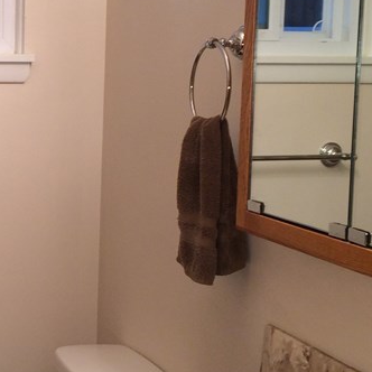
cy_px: 167
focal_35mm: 79
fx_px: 961
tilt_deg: -6.8
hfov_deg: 20.8
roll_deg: -0.2
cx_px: -40
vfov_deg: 21.9
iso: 40
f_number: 2.2
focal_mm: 4.15
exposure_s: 1/30
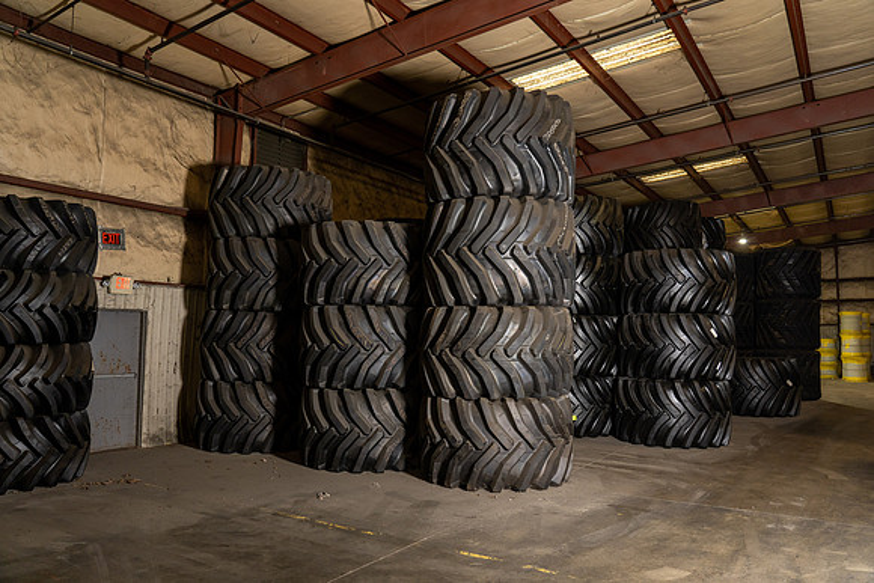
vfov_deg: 49.6
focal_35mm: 26
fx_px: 631
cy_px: 292
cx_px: 437
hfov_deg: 69.4
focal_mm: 26
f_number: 4
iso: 1000
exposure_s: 1/60
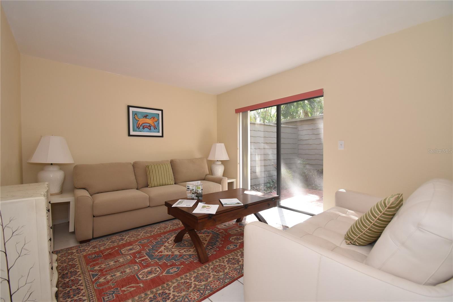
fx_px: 189
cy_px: 151
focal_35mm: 15
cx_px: 226
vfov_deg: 77.3
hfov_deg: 100.4
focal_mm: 10
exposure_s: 1/100
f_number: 5
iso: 800
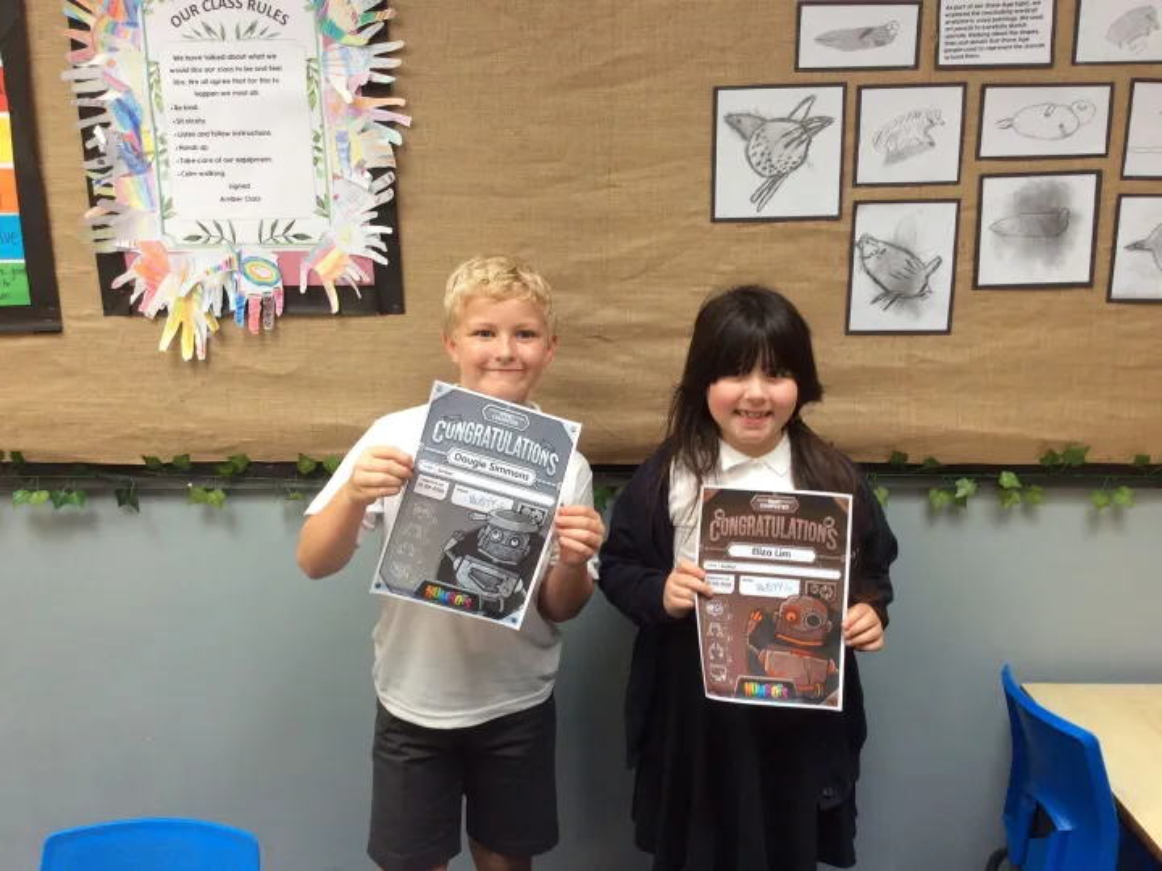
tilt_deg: -11.8
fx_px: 1074
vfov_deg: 44.2
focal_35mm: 32
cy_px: 436
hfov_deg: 56.8
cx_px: 581
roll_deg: +1.7
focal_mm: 3.3
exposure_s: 1/33
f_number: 2.4
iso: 32
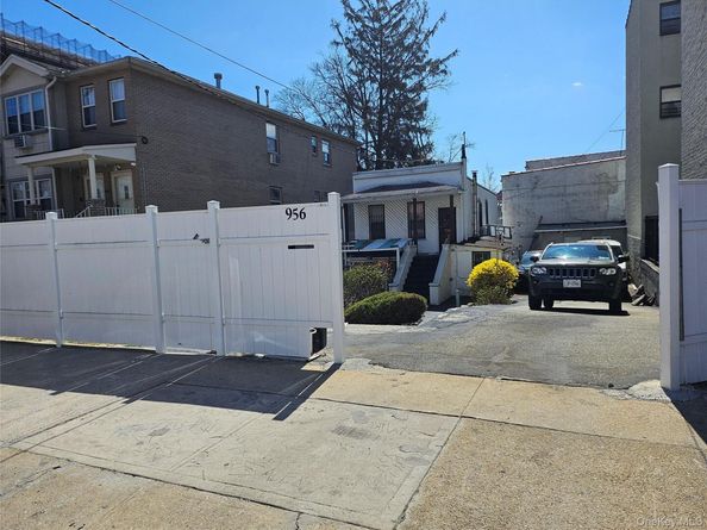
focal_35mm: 24
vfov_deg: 56.8
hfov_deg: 71.6
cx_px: 354
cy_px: 265
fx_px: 490
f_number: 1.8
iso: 50
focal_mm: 5
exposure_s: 1/4886
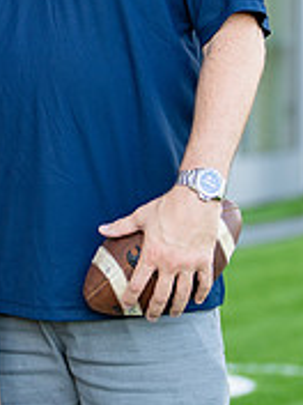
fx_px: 2089
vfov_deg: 11.0
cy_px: 26
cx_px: 45
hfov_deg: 8.3
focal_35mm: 179
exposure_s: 1/640
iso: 100
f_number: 1.2
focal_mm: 50
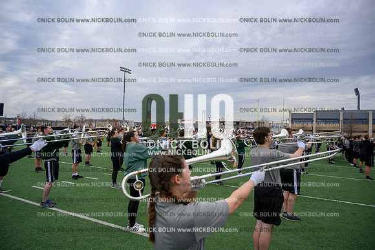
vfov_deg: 53.2
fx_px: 250
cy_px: 125
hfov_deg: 73.7
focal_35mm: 24
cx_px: 188
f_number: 4
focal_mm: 24
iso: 100
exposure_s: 1/640
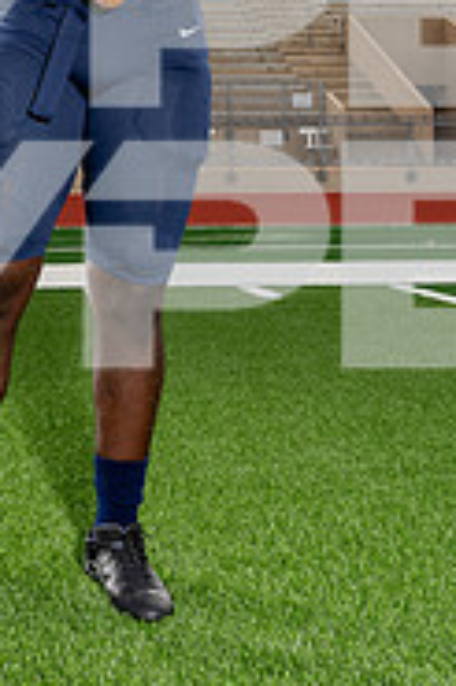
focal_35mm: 73
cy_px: -4
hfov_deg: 18.3
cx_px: 48
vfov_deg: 26.2
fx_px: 1389
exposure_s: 1/250
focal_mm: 30
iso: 320
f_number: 8
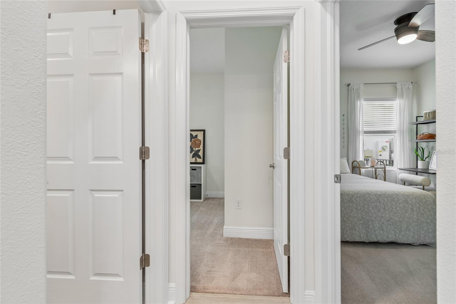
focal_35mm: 15
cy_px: 152
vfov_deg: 77.3
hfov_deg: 100.4
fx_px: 190
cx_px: 228
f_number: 7.1
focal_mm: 10
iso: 100
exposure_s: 1/4
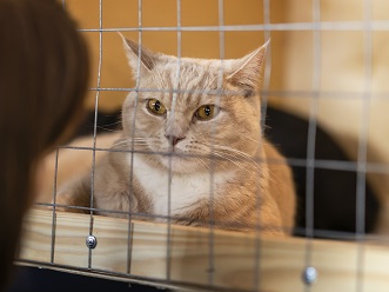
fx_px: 1663
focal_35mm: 148
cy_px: 105
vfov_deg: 10.0
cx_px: 140
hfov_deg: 13.3
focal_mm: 85
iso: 250
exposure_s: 1/100
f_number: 2
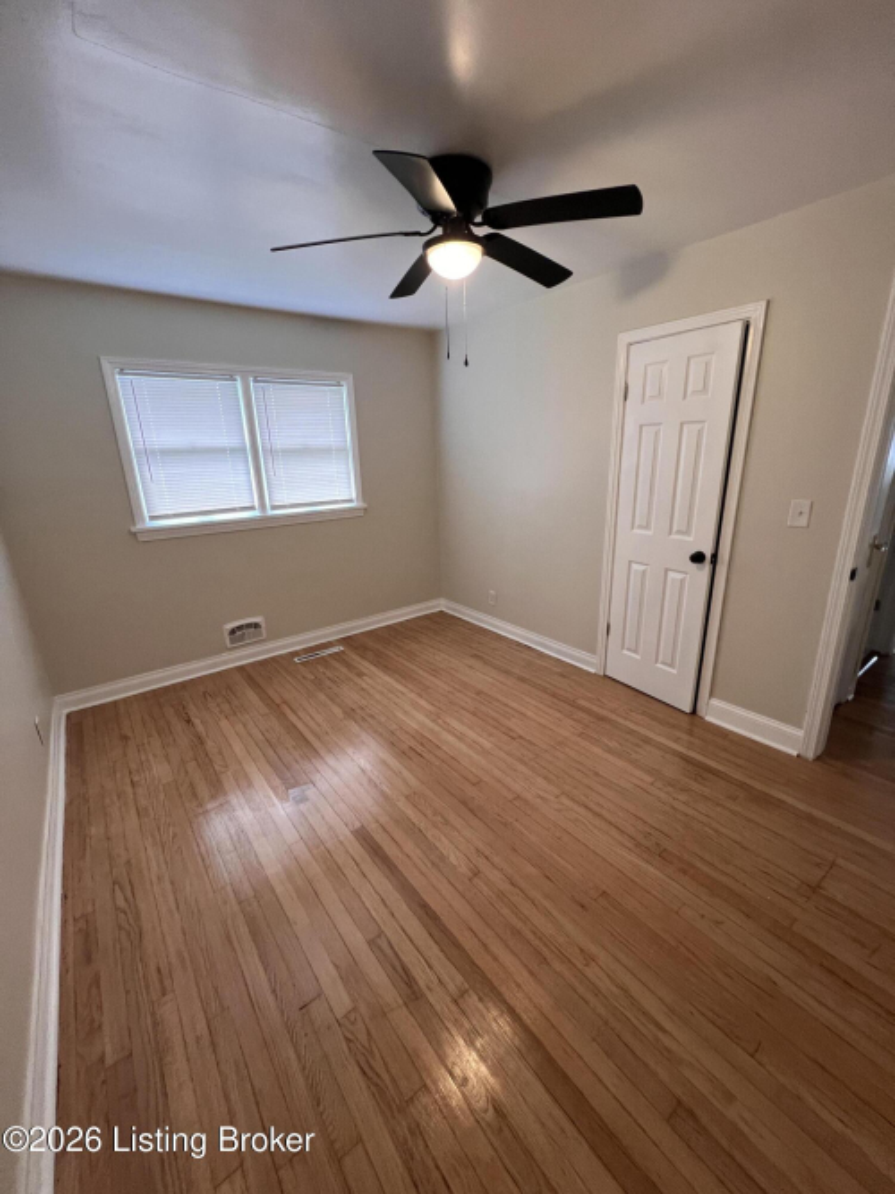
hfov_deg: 89.9
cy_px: 597
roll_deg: +2.7
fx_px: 448
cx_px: 448
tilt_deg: -17.3
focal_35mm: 13
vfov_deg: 106.2
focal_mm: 1.57
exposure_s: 1/60
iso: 250
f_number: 1.8
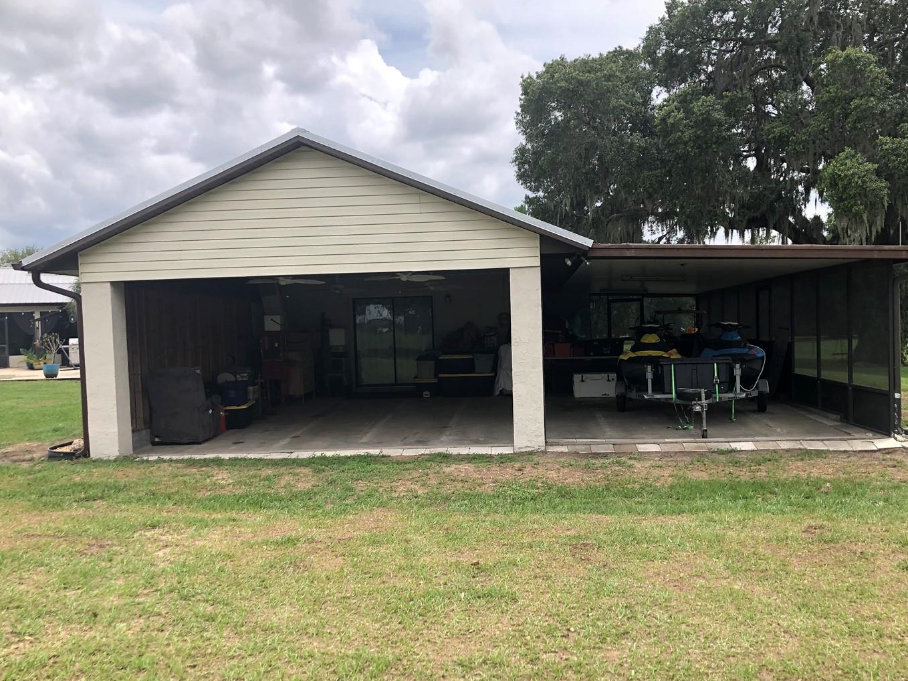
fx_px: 865
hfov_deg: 55.3
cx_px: 498
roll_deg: +2.1
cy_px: 365
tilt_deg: -2.6
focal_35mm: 33
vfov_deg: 42.9
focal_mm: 3.99
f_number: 1.8
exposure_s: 1/1372
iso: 20
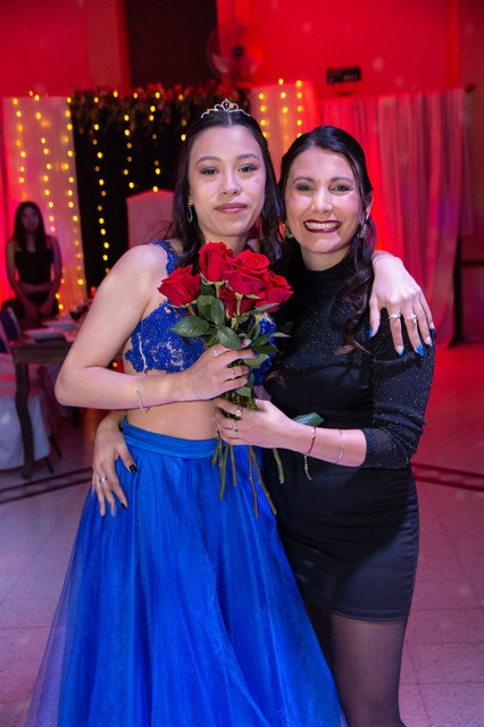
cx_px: 242
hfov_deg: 23.8
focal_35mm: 57
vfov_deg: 35.1
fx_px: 1151
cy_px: 364
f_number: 4.5
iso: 2500
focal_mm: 38
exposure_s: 1/125
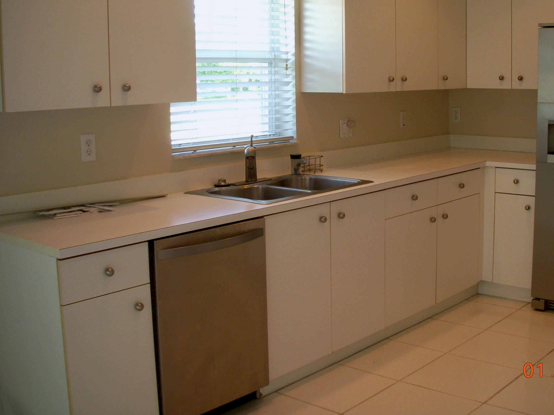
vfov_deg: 31.4
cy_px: 171
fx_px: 736
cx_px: 335
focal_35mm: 46
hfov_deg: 41.0
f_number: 3.3
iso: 160
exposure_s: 1/30
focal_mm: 6.3
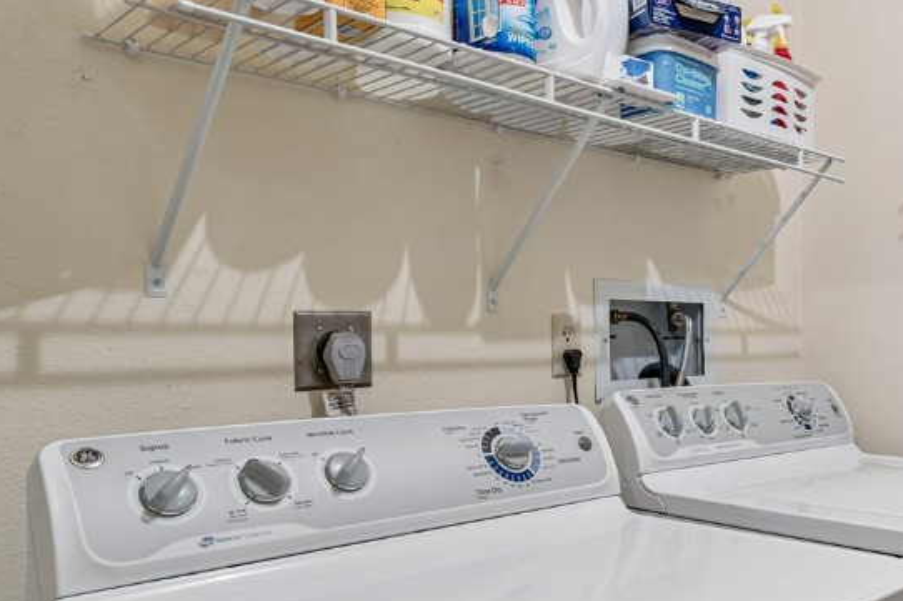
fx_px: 853
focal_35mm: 34
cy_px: 318
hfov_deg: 51.8
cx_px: 738
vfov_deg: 38.8
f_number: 8
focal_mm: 16
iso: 400
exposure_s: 1/4
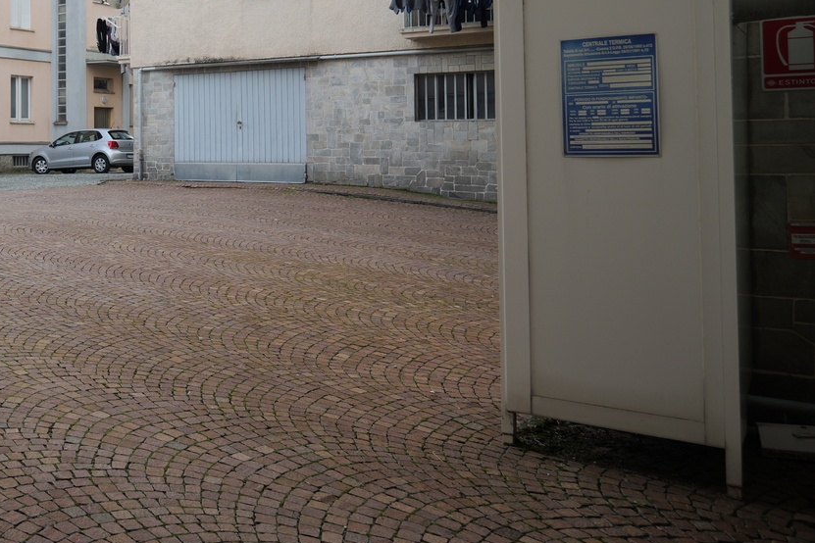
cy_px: 114
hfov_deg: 43.4
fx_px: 883
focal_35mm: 39
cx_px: 23
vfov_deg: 33.3
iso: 125
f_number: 3.5
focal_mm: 20
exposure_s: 1/125
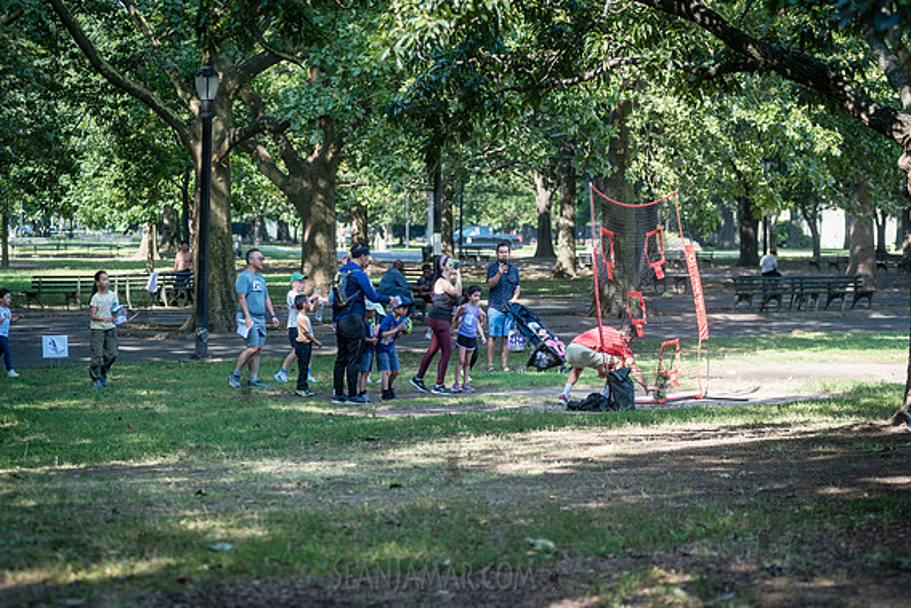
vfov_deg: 14.6
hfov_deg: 21.7
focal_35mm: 94
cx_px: 452
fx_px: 2379
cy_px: 302
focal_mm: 92
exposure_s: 1/640
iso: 500
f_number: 3.5
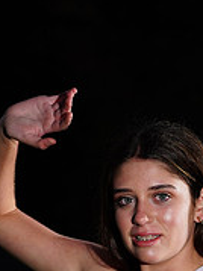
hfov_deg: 3.1
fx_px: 3765
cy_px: 347
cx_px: 173
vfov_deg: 4.1
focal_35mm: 481
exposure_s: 1/125
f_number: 10
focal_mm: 154
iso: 400
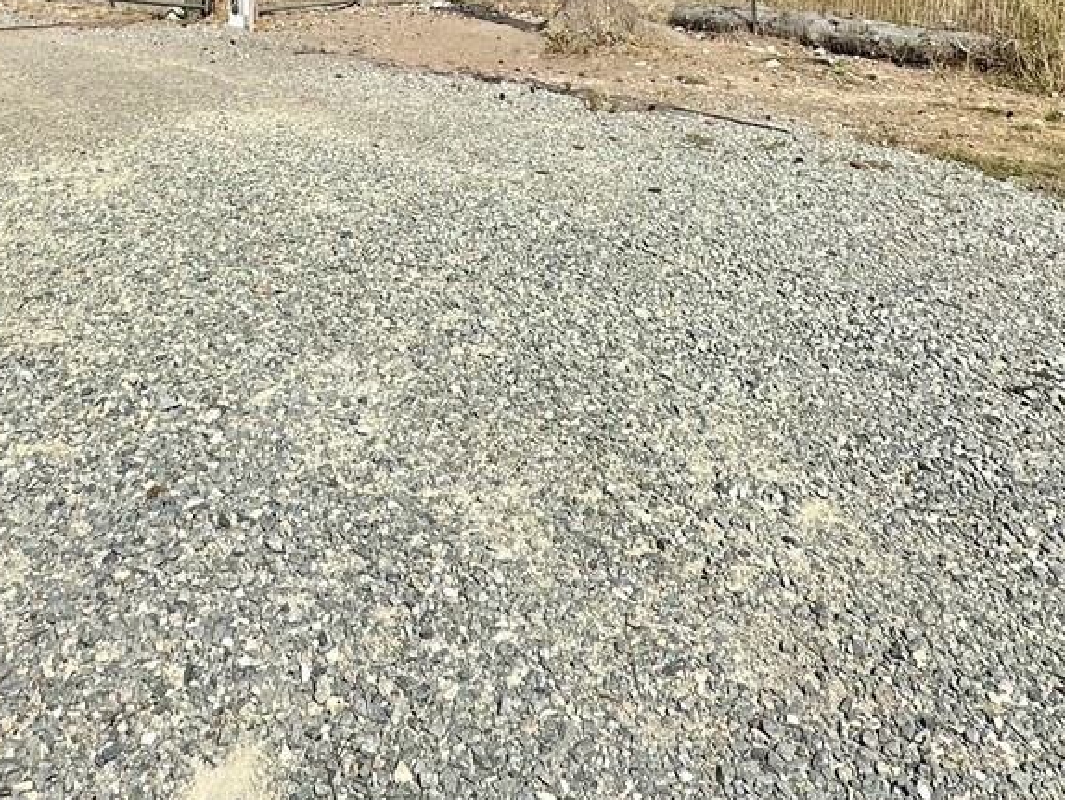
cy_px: -202
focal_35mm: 39
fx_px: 1200
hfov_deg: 47.3
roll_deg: -0.8
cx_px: 390
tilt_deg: +3.0
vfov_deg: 30.3
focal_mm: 2.22
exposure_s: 1/1618
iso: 50
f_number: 2.2
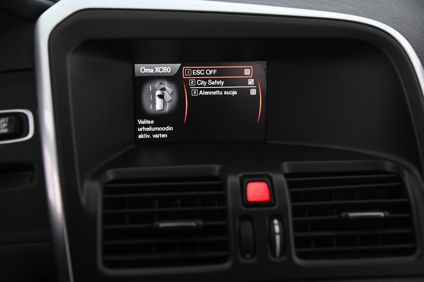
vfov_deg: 25.9
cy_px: 141
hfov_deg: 38.2
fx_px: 612
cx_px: 212
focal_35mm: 52
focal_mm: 52
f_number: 4
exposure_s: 1/20
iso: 2000
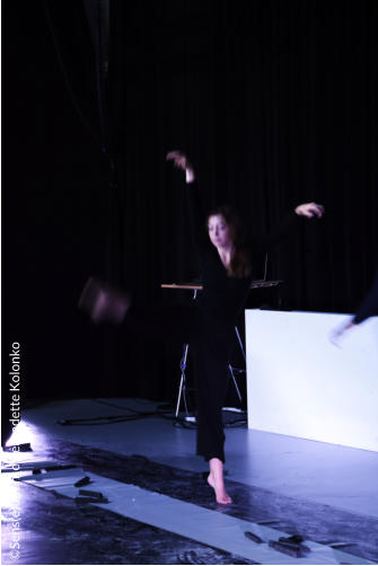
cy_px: 283
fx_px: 1558
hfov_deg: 13.8
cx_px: 189
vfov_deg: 20.6
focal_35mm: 99
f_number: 5.3
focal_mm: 66
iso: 800
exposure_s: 1/15
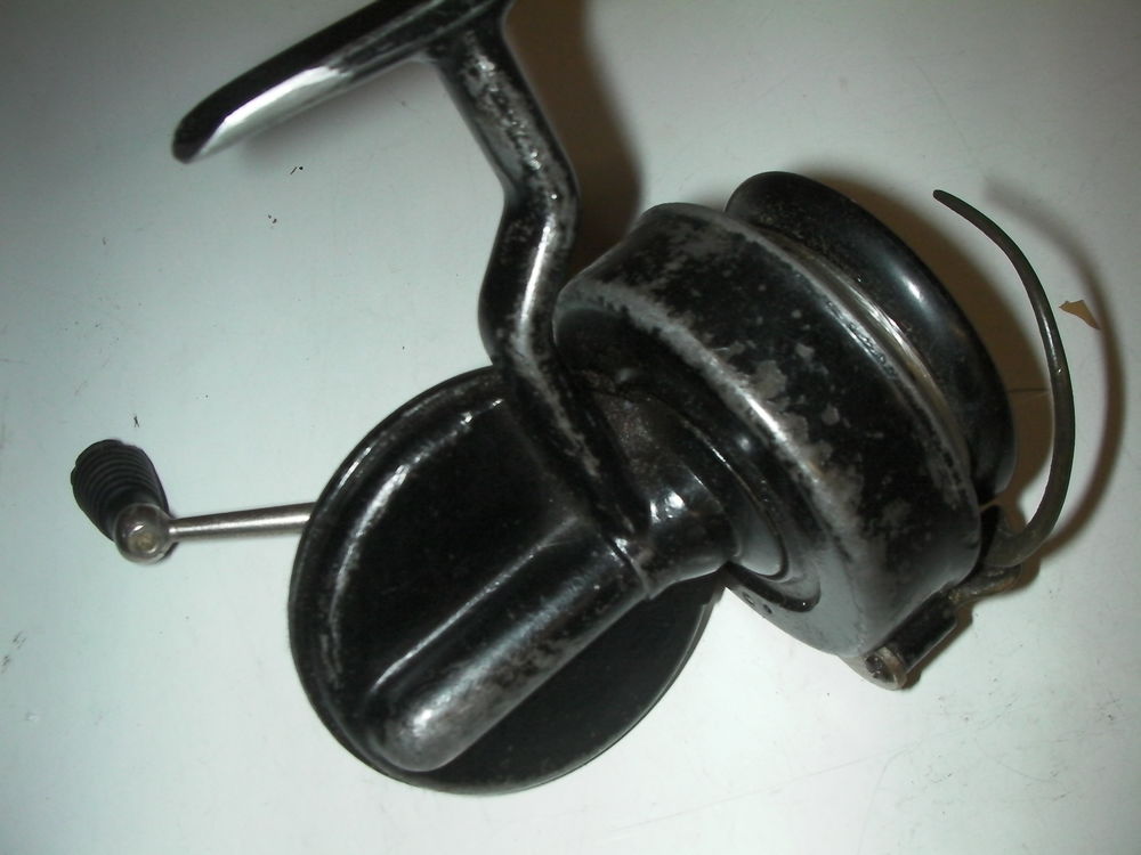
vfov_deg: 37.7
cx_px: 570
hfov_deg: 49.0
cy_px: 428
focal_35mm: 38
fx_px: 1253
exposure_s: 1/30
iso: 200
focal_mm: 6.3
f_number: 5.6
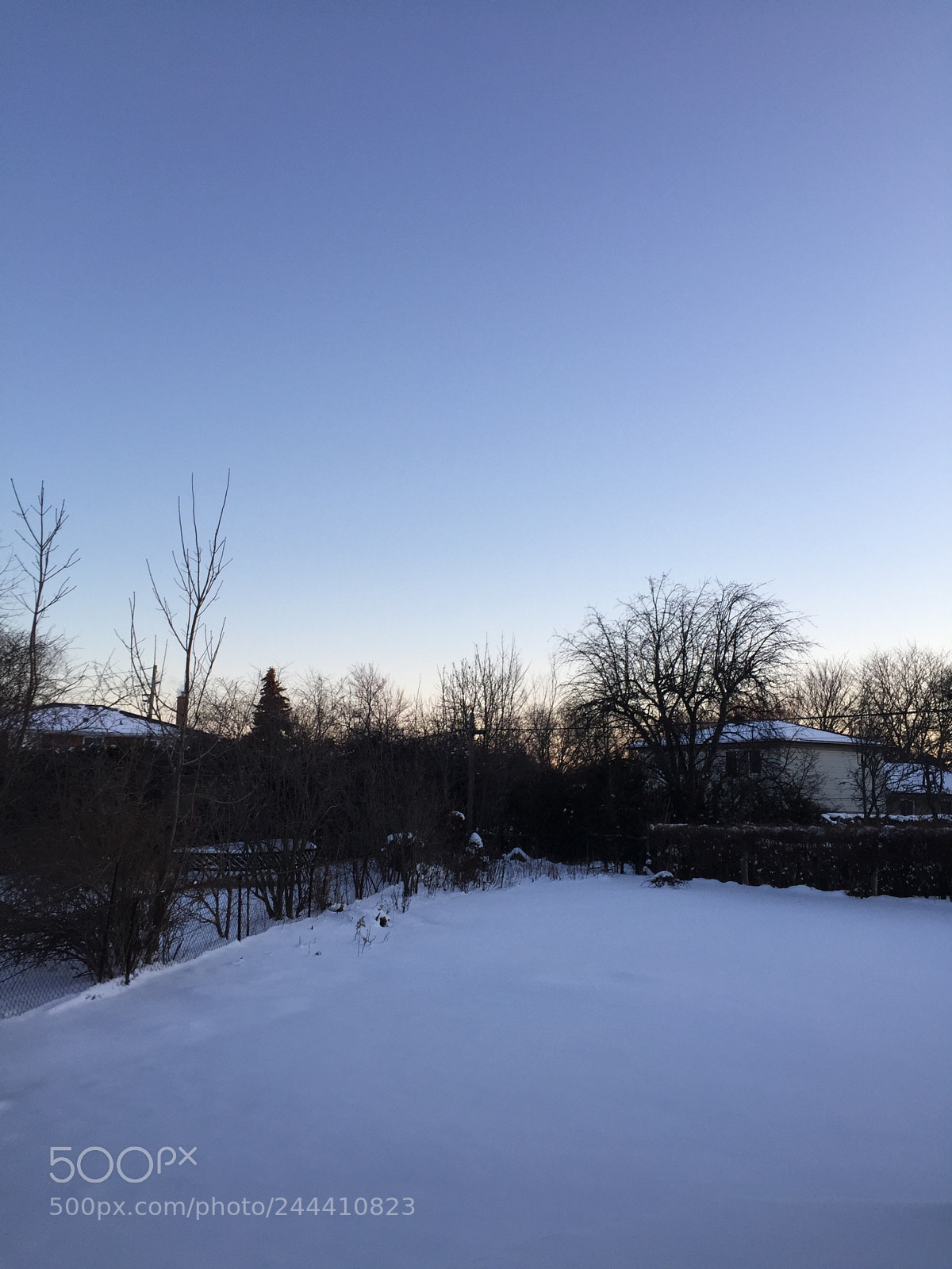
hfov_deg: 48.2
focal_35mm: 29
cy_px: 634
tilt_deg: +7.9
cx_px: 476
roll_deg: -1.3
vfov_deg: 61.7
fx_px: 1063
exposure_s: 1/172
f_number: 2.2
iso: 32
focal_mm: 4.15
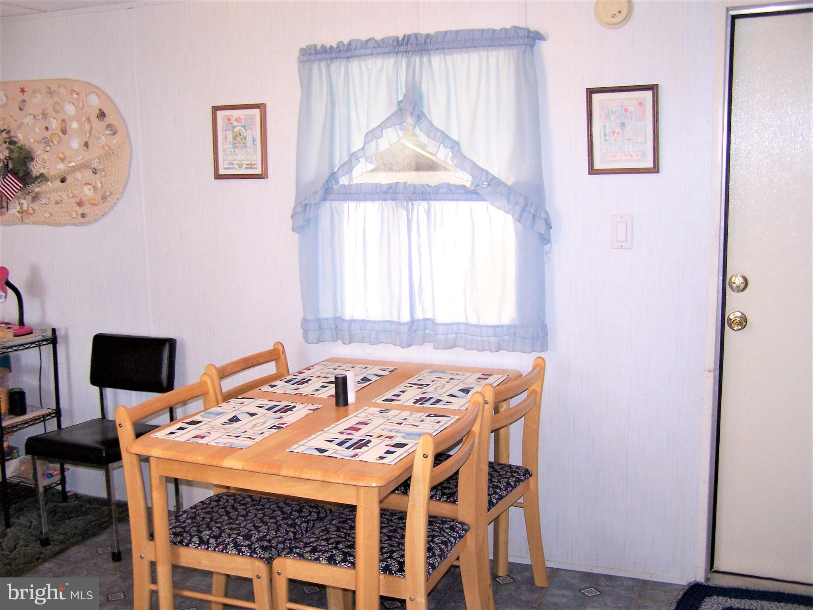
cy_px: 305
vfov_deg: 37.7
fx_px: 893
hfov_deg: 49.0
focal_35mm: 38
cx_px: 406
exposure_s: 1/60
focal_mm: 6.3
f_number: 2.8
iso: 140
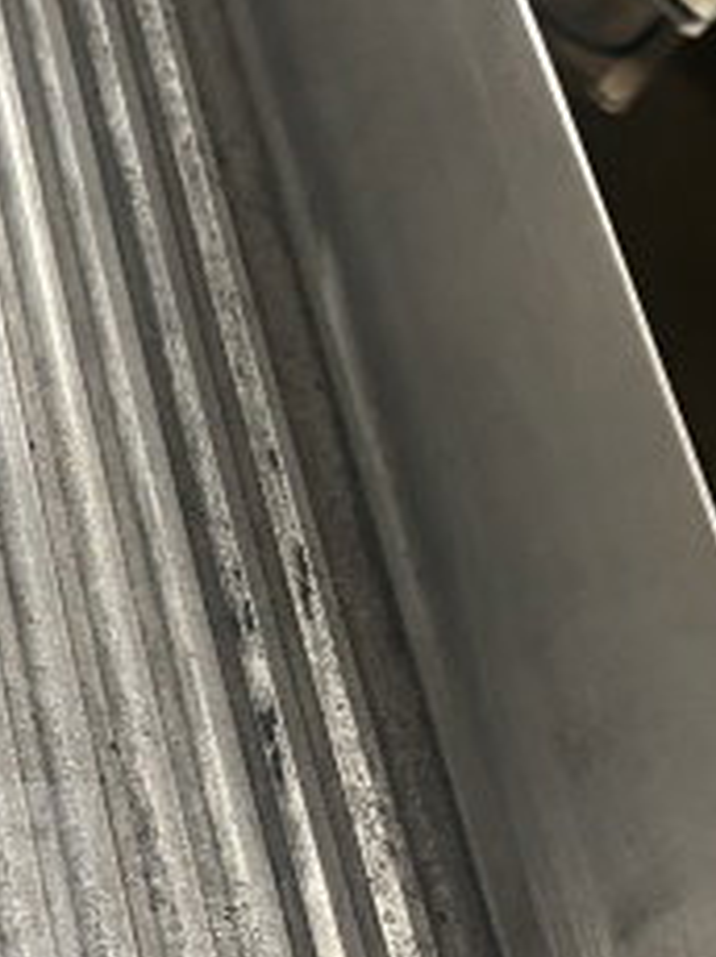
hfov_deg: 14.8
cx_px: -375
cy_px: 651
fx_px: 2542
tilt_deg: -45.4
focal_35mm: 92
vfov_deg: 21.2
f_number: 1.8
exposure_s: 1/60
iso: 200
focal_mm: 4.25
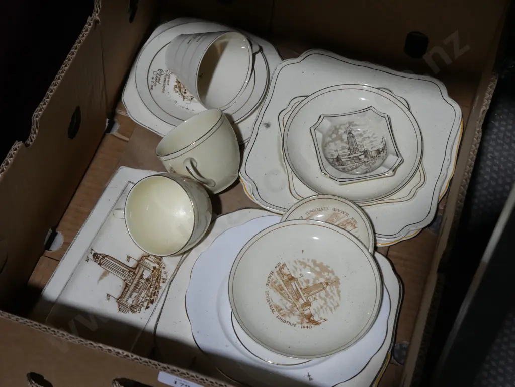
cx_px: 258
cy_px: 194
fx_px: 1072
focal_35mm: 72
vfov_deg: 20.5
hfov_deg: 27.0
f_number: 7.1
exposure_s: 1/80
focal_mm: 36
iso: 640
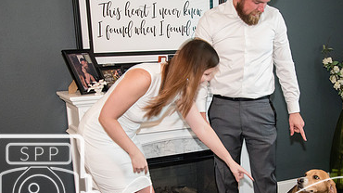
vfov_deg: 21.9
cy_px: 158
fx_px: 491
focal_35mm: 54
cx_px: 208
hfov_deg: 38.3
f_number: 3.5
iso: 1100
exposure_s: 1/60
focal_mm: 20
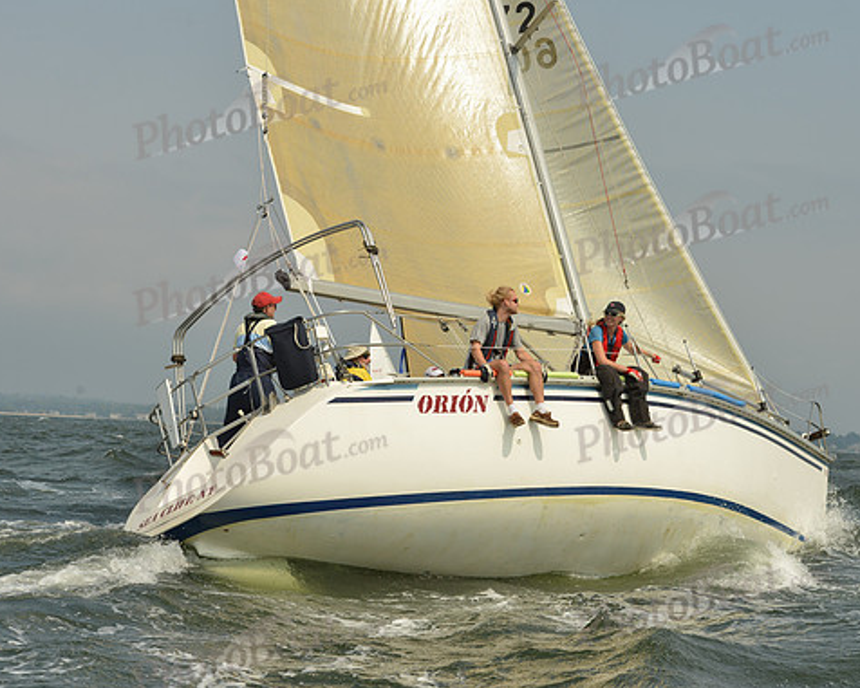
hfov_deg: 23.8
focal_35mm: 80
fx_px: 2037
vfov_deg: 19.2
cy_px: 348
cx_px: 482
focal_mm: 70
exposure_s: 1/1250
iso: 320
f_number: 10
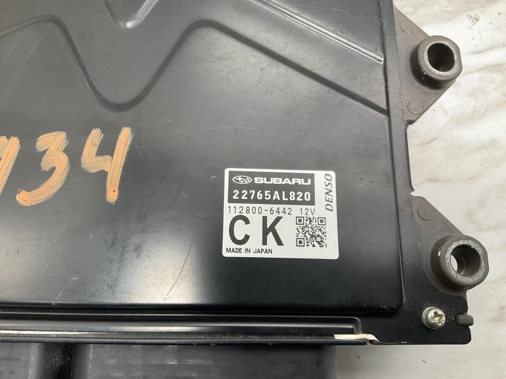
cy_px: 190
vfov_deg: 48.2
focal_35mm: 29
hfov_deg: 61.7
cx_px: 253
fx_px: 424
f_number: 1.8
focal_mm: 3
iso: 20
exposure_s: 1/120
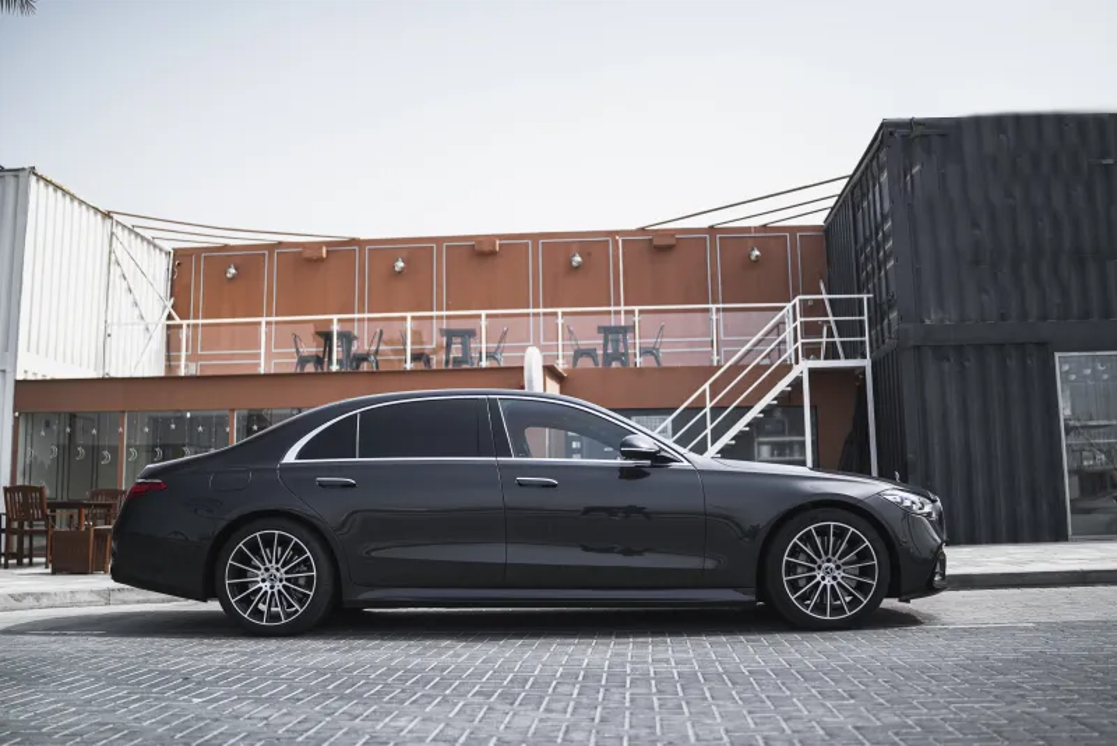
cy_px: 373
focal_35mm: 35
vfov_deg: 37.9
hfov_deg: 54.4
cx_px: 558
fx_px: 1086
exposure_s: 1/250
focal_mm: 35
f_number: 1.4
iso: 100
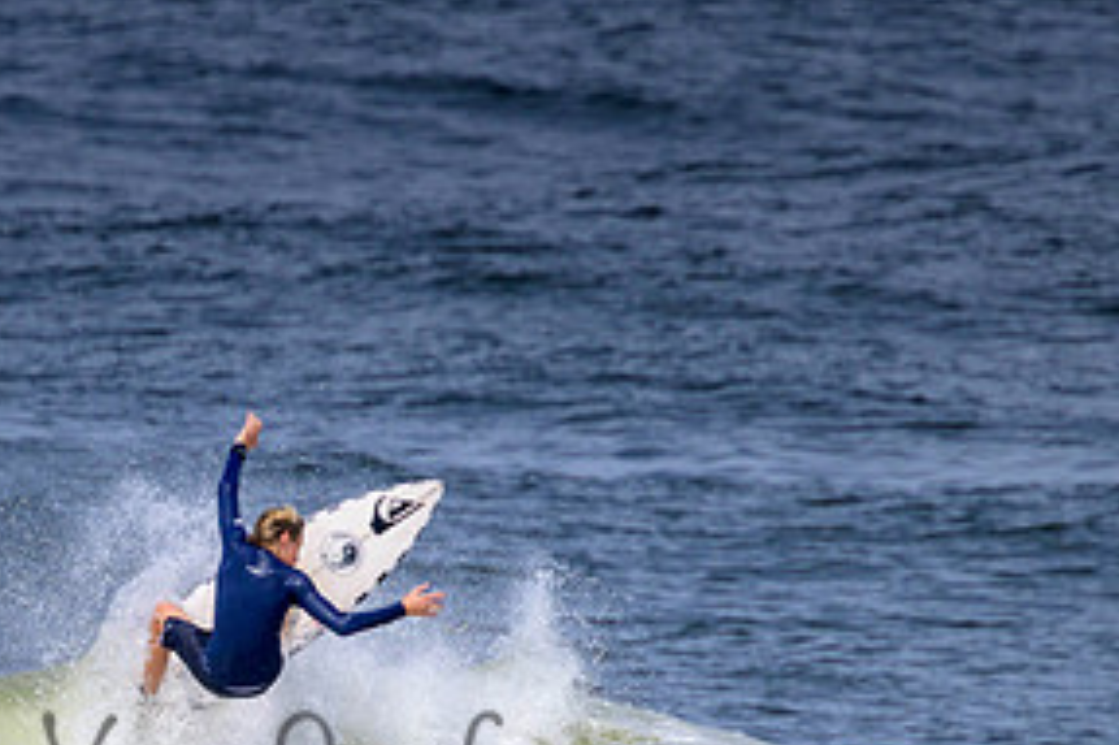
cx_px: 444
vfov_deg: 0.8
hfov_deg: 1.3
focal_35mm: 1619
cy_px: 739
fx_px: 50293
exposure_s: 1/2000
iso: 560
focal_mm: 800
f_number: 11
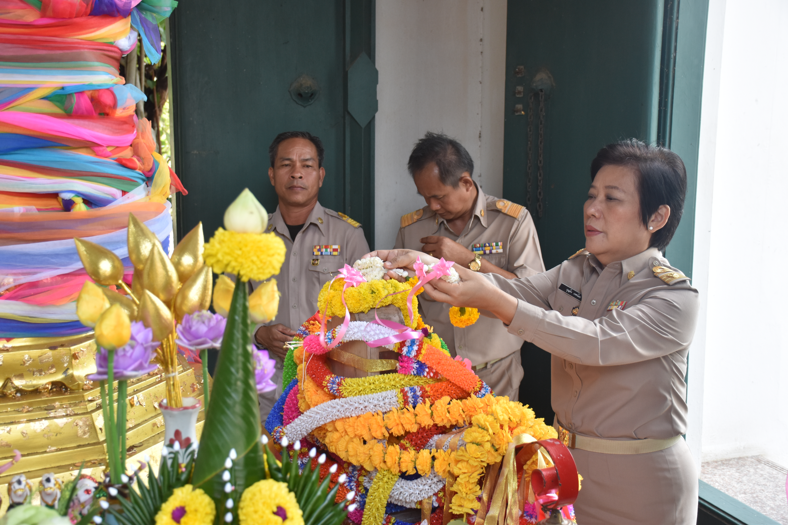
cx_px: 394
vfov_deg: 29.9
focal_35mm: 45
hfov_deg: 43.6
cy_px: 262
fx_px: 985
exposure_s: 1/100
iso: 400
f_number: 5
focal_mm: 30
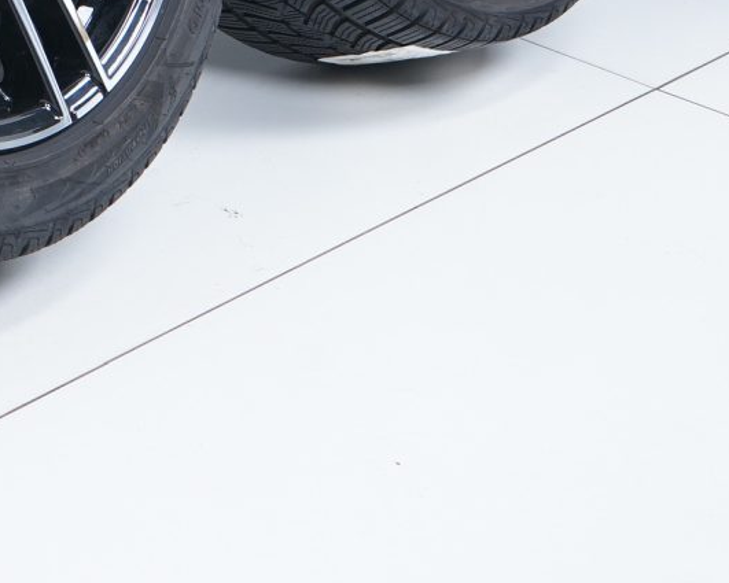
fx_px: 2633
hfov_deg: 14.8
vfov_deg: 12.4
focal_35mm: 122
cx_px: -316
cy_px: -75
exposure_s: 1/100
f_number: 7.1
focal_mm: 36
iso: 250
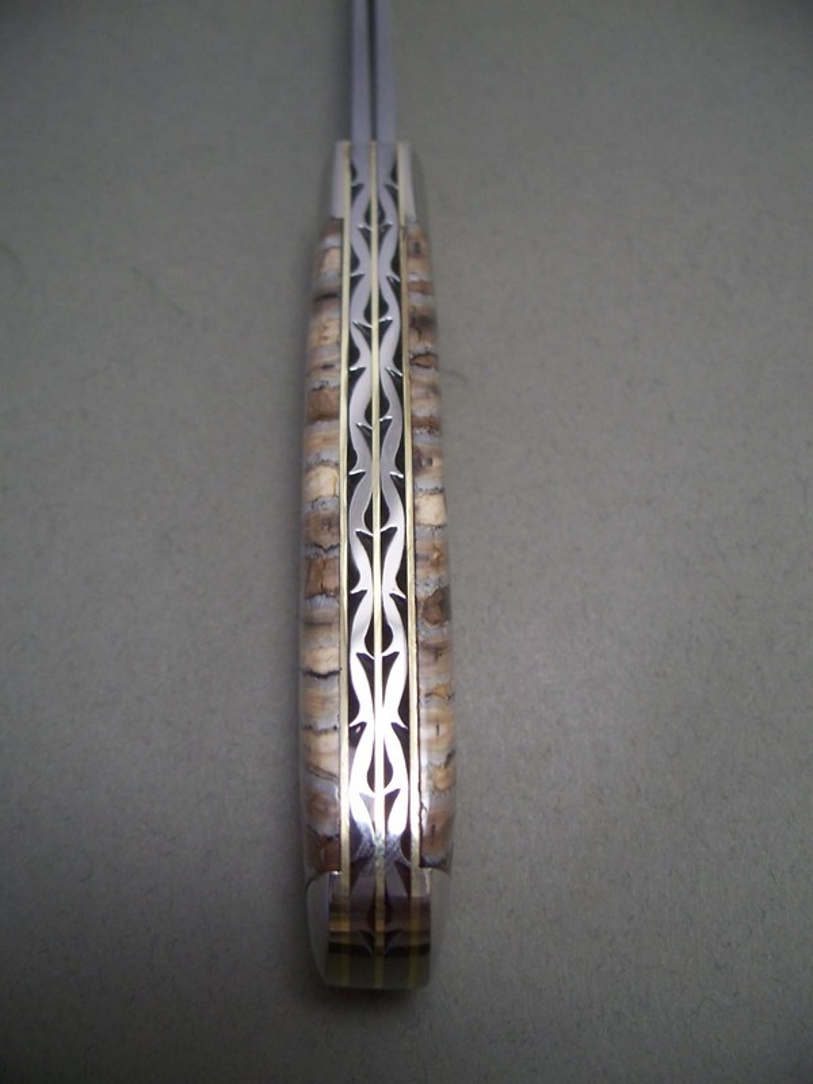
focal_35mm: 37
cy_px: 542
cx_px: 406
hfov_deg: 38.7
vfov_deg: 50.1
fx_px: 1159
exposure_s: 1/25
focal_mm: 7.8
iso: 200
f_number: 2.8
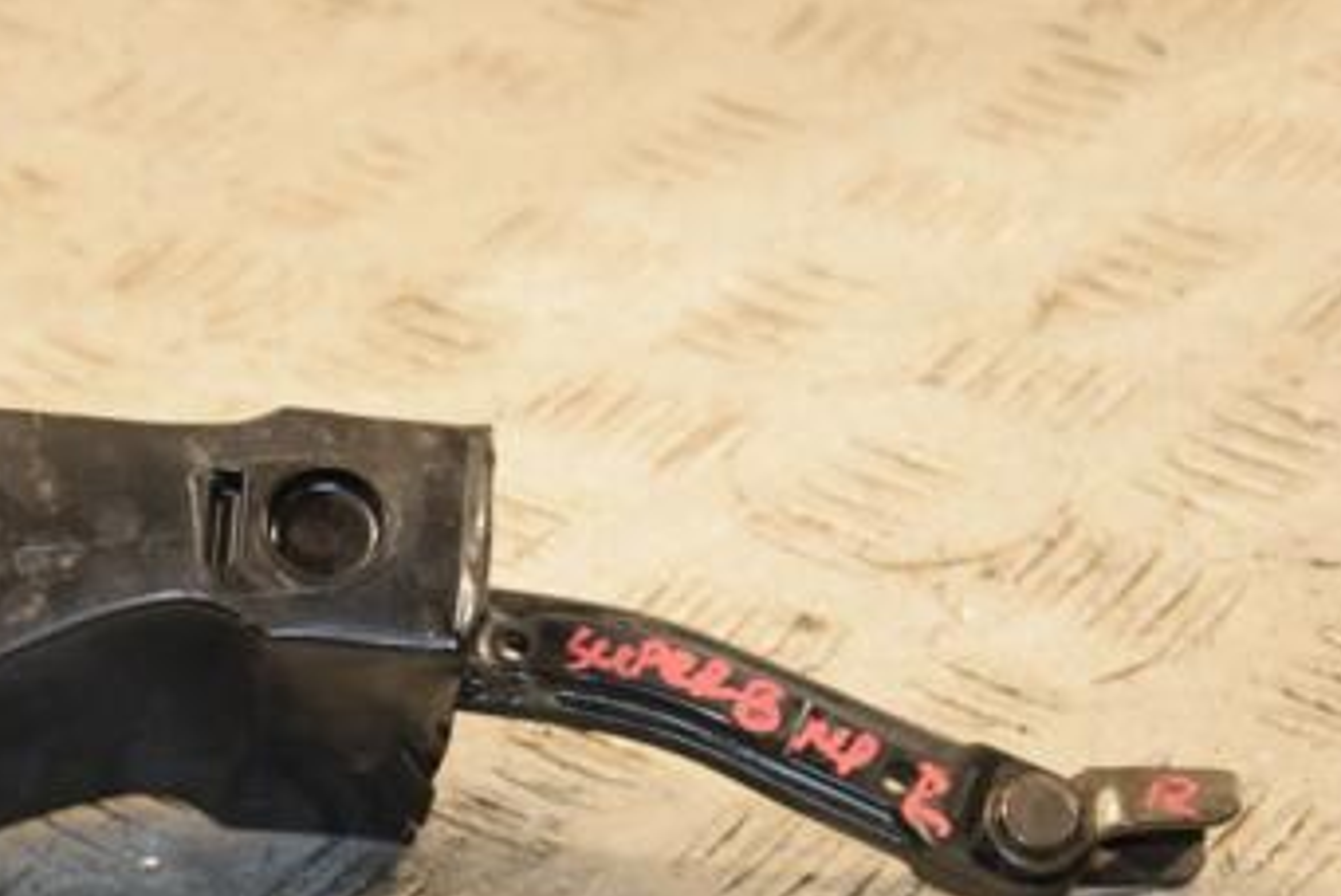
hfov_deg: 11.8
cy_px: 715
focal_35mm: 174
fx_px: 6487
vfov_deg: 7.9
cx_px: 319
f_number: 6.3
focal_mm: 66
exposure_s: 1/200
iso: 800
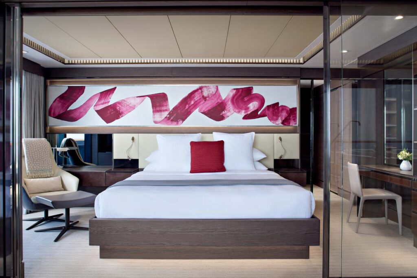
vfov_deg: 53.1
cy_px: 139
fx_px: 278
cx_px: 208
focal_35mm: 24
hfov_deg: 73.7
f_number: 11
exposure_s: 1/20
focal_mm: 24
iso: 400
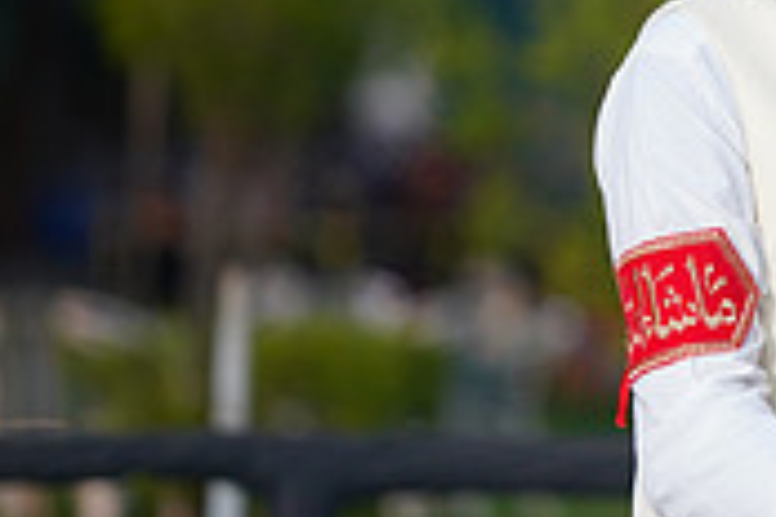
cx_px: 1235
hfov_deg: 7.1
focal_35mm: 284
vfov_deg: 4.8
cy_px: -20
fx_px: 6121
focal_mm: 85
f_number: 1.4
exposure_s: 1/200
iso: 640
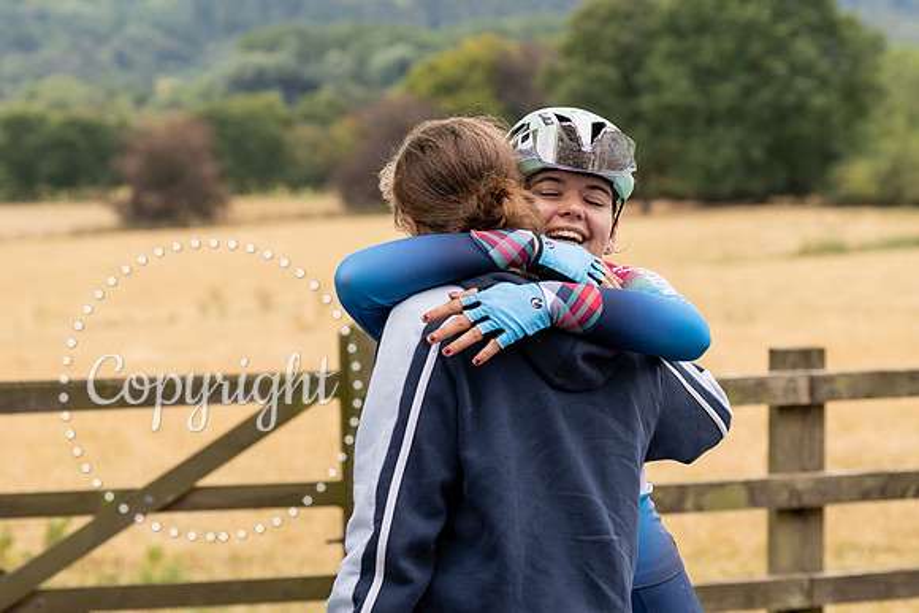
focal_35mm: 115
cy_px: 204
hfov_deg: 17.7
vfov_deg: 11.9
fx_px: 2945
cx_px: 437
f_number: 3.5
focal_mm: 70
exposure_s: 1/1000
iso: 250
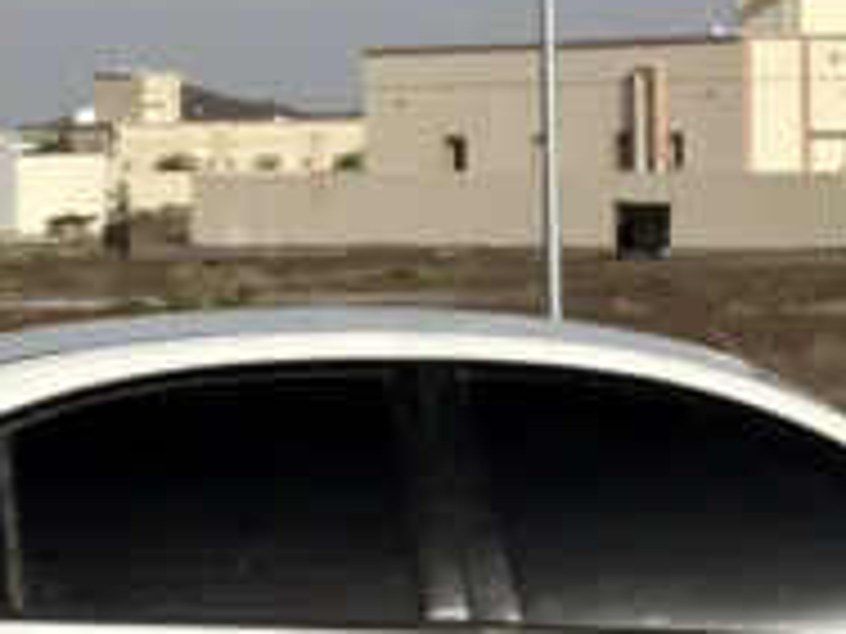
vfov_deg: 13.3
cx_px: 526
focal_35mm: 109
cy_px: -63
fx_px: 2664
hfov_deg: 18.0
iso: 64
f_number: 1.78
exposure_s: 1/8000
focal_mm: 6.76
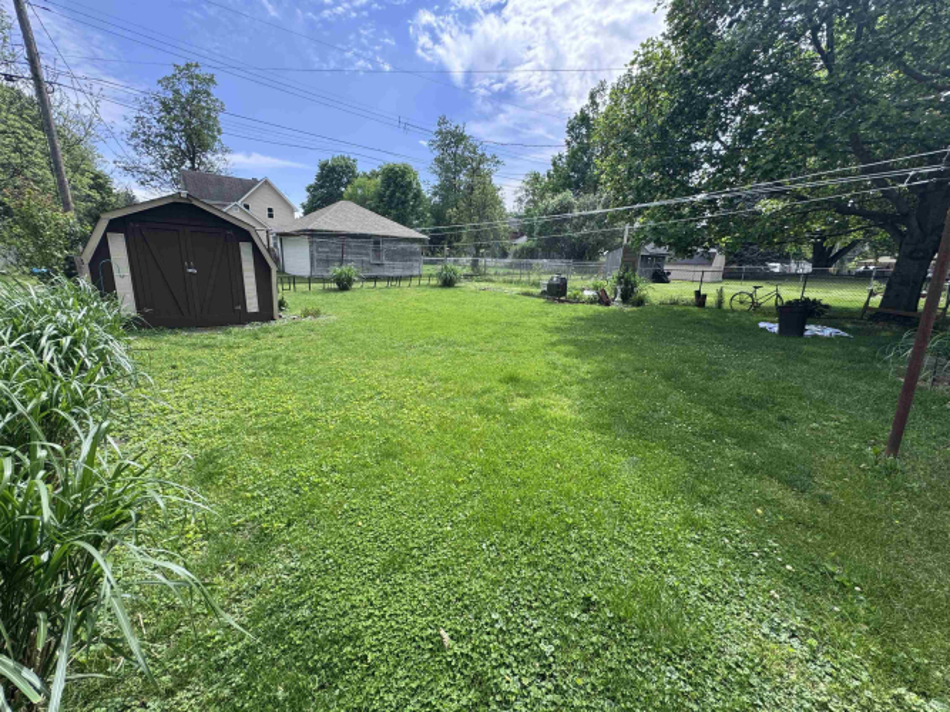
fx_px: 384
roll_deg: -2.2
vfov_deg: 85.7
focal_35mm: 14
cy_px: 356
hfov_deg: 102.1
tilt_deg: -14.8
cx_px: 475
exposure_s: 1/840
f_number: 2.2
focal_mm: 2.22
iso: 40
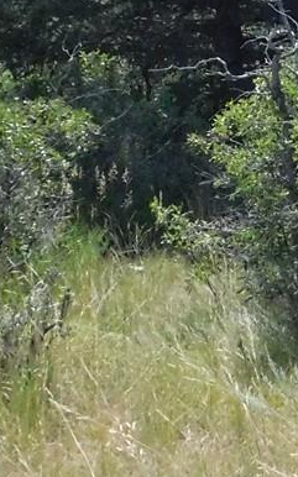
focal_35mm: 101
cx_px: 329
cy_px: 37
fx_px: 1313
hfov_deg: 12.7
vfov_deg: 20.1
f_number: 6
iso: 800
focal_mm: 4
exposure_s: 1/1500
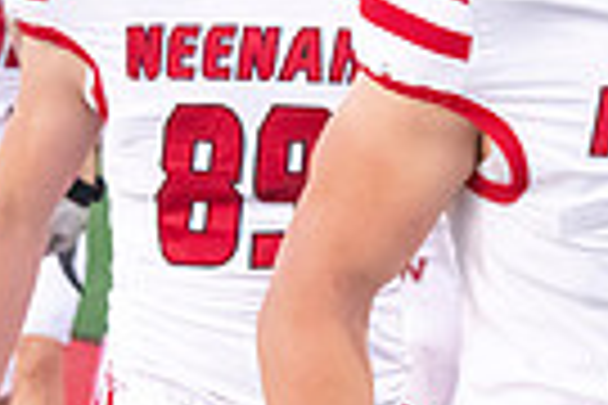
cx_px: 590
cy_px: 209
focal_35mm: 497
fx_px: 8393
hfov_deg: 4.1
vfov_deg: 2.8
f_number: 7.1
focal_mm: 116
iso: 10000
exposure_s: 1/800
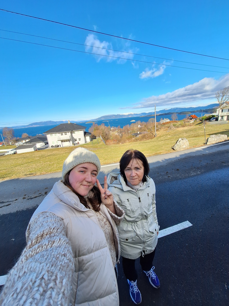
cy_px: 153
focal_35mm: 13
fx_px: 115
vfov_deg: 106.2
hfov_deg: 89.9
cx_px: 114
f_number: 2.2
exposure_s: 1/985
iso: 40
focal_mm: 1.74
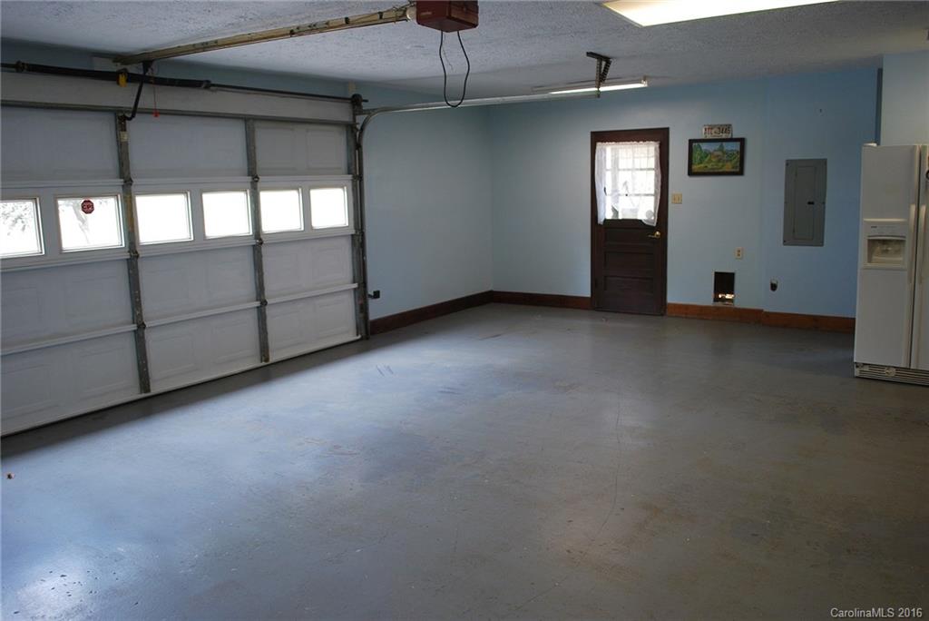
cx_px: 464
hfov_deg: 67.4
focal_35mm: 27
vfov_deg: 48.0
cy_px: 310
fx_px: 697
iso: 200
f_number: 3.5
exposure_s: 1/30
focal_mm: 18
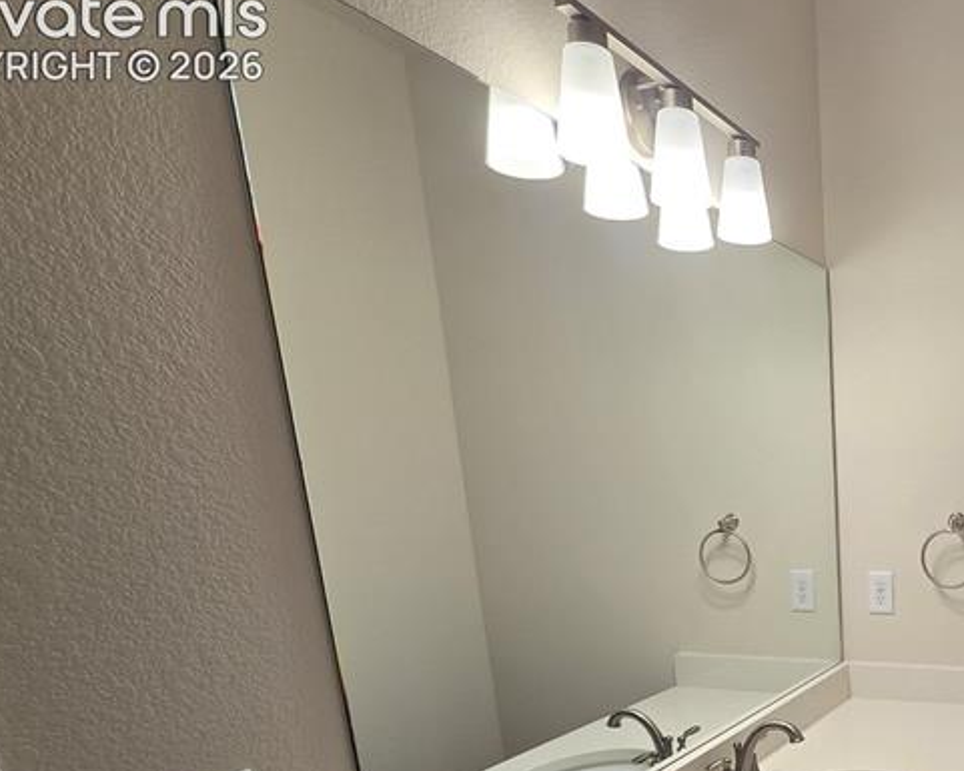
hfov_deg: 54.1
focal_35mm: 27
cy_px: 672
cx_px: 902
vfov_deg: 48.4
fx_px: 770
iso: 64
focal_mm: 2.2
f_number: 2.2
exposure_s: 1/60
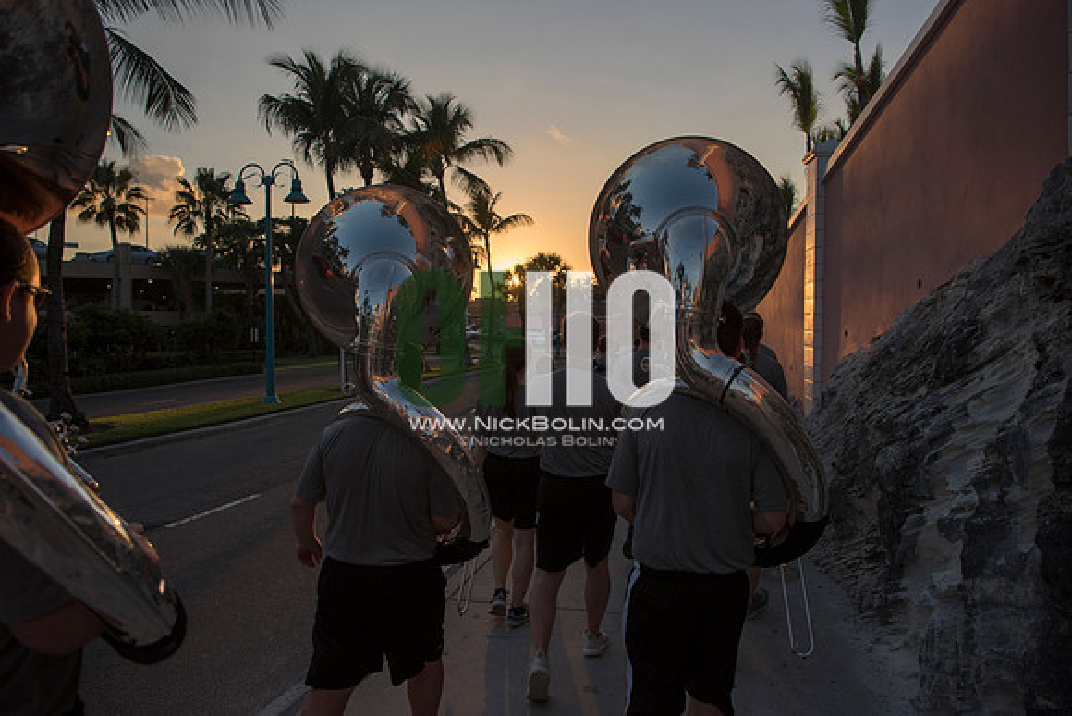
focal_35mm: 24
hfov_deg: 73.7
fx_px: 715
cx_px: 536
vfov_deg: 53.2
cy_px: 358
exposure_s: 1/3200
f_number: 3.5
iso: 250
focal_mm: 24
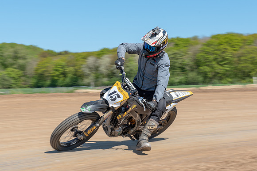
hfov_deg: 24.3
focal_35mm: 83
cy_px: 102
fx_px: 596
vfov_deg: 16.4
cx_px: 114
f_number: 8
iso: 100
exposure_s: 1/160
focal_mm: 70
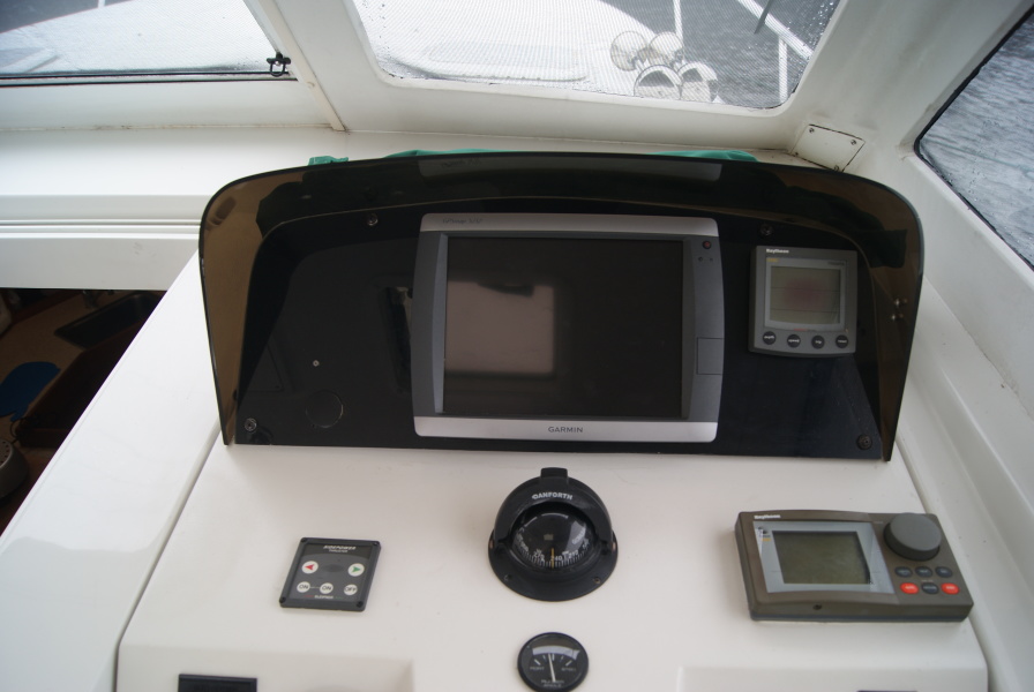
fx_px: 777
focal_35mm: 27
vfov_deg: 48.1
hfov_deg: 67.3
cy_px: 346
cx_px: 517
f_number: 4.5
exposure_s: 1/40
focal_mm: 18
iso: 100
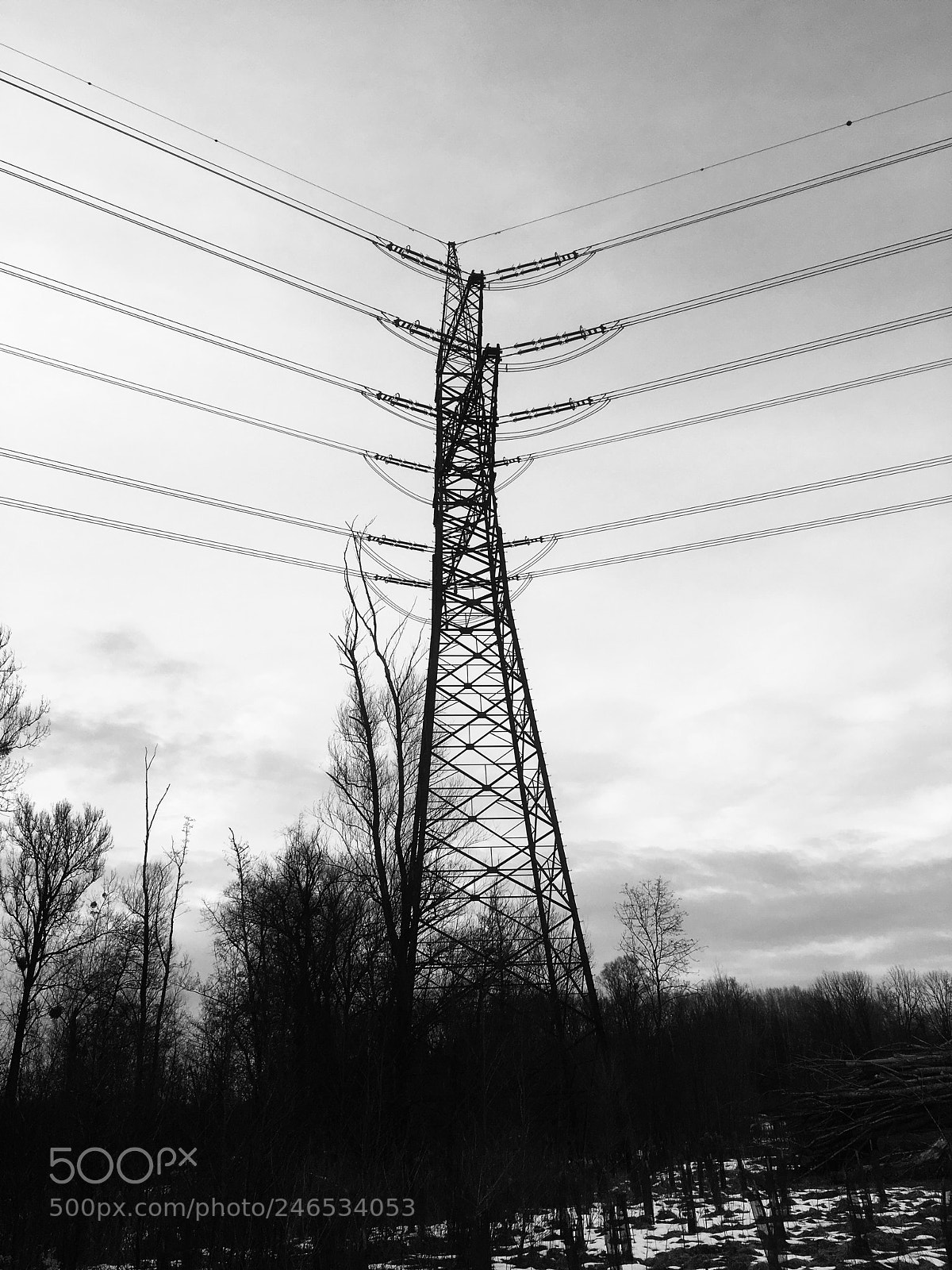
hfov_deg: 48.2
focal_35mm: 29
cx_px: 476
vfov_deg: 61.7
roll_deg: +1.6
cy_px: 635
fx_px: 1063
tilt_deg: +24.8
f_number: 2.2
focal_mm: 4.15
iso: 25
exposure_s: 1/818
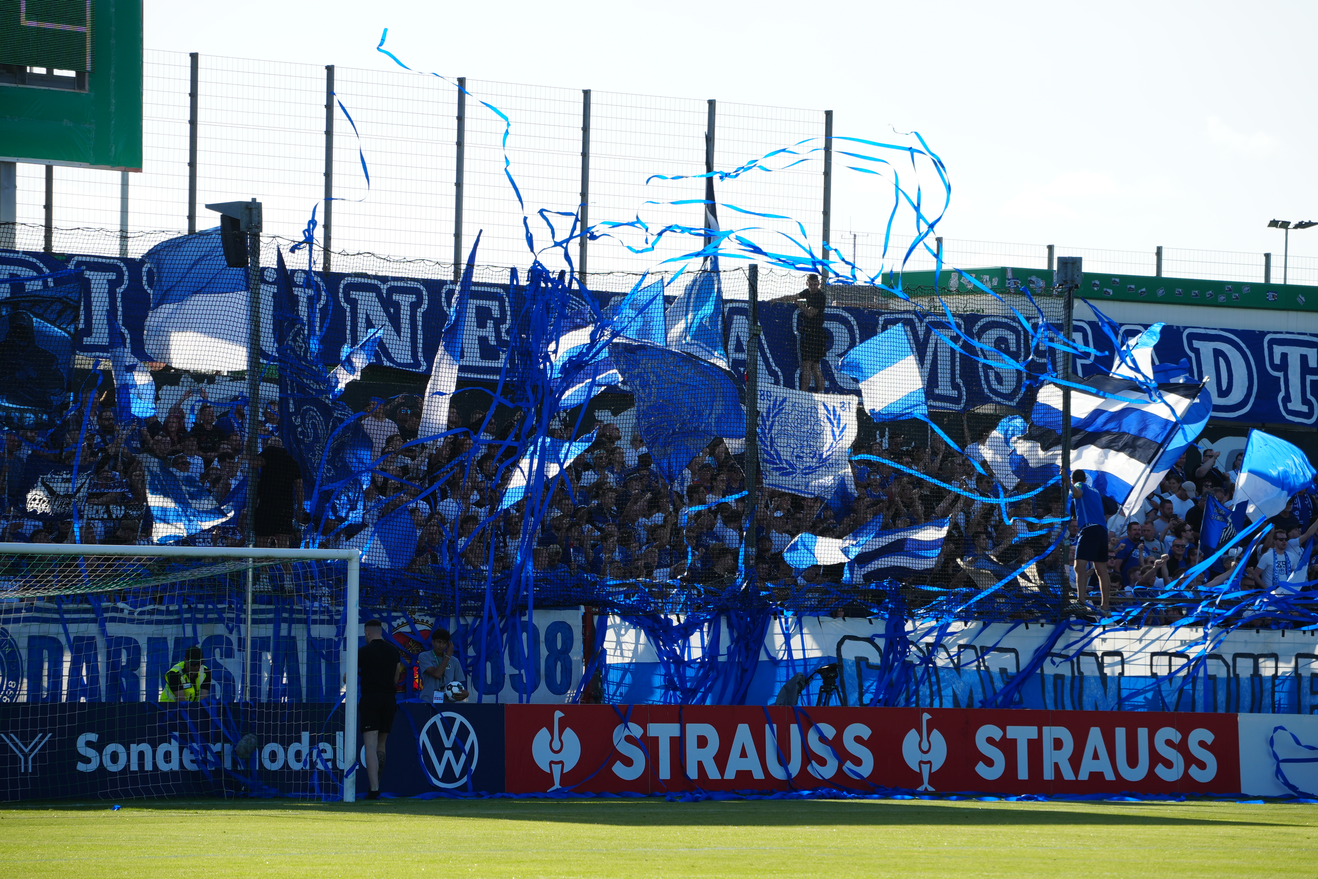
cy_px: 440
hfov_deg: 11.6
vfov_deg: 7.8
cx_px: 659
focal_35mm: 177
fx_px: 6480
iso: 100
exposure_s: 1/250
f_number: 7.1
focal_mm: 118
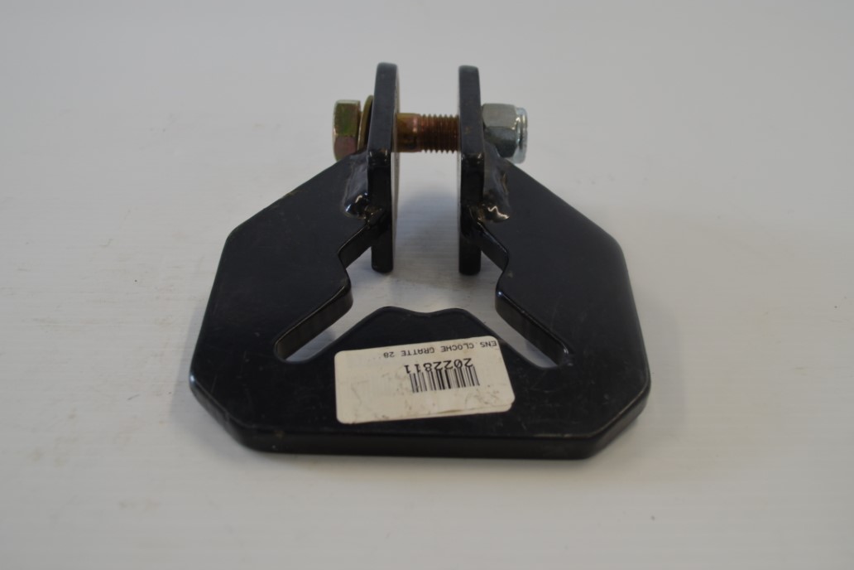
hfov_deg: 51.9
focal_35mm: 37
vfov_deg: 35.9
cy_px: 258
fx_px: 878
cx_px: 440
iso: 400
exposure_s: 1/125
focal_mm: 22
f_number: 5.6
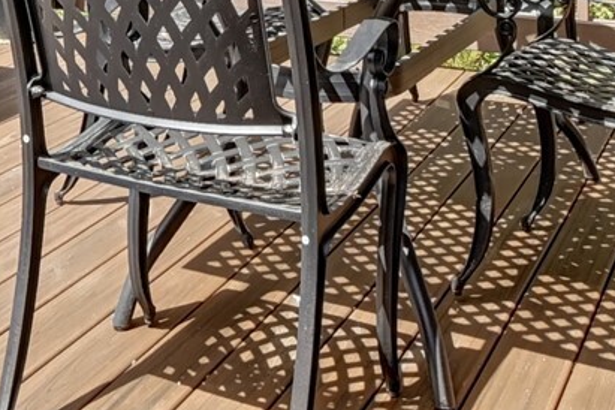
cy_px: -191
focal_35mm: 62
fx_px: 1059
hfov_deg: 31.0
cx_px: 70
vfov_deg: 19.4
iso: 640
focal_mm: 10
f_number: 11
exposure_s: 1/40
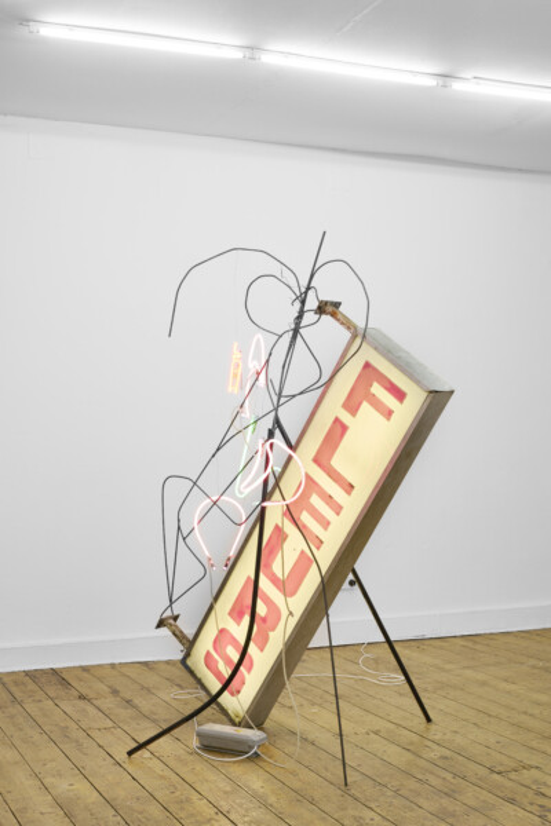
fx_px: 1148
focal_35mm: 50
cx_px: 276
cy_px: 413
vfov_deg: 39.6
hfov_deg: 27.0
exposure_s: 1/3
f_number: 16
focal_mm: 50
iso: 100
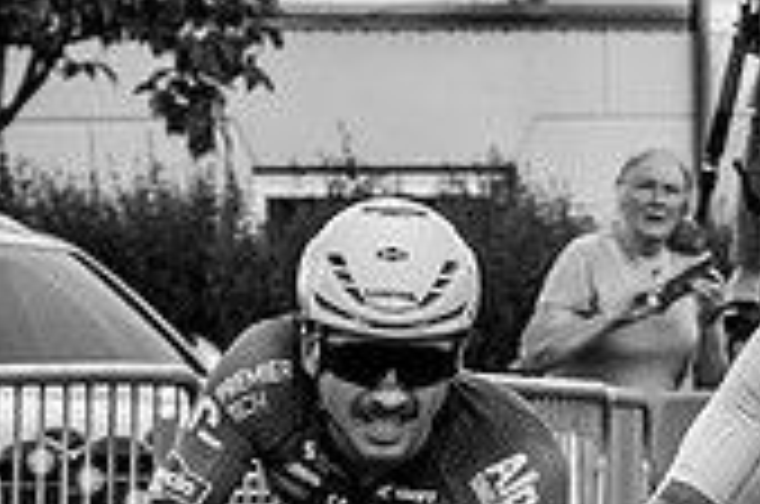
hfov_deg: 3.3
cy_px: 565
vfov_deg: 2.2
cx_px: 655
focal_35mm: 628
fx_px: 13233
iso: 320
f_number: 4.5
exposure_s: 1/500
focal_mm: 75
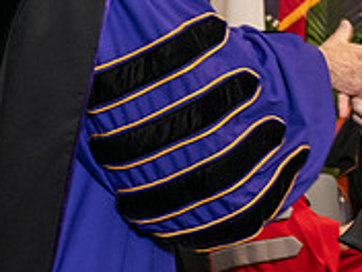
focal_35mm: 197
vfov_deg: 7.4
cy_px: -102
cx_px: 387
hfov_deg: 9.9
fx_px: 2060
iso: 2000
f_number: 5
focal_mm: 62
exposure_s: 1/125
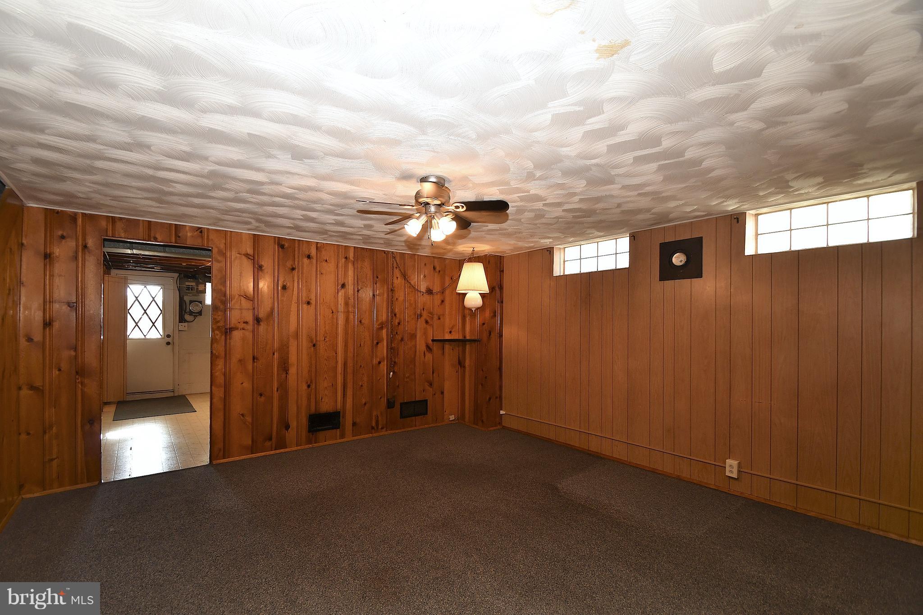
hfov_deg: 100.4
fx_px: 385
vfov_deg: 77.3
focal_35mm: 15
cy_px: 308
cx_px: 462
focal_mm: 10
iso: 400
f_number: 5.6
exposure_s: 1/50
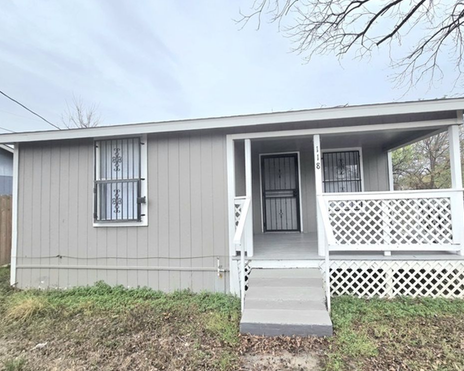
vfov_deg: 87.9
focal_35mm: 14
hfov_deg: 100.6
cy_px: 190
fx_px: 192
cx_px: 248
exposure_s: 1/769
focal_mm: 2.2
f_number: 2.2
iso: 80
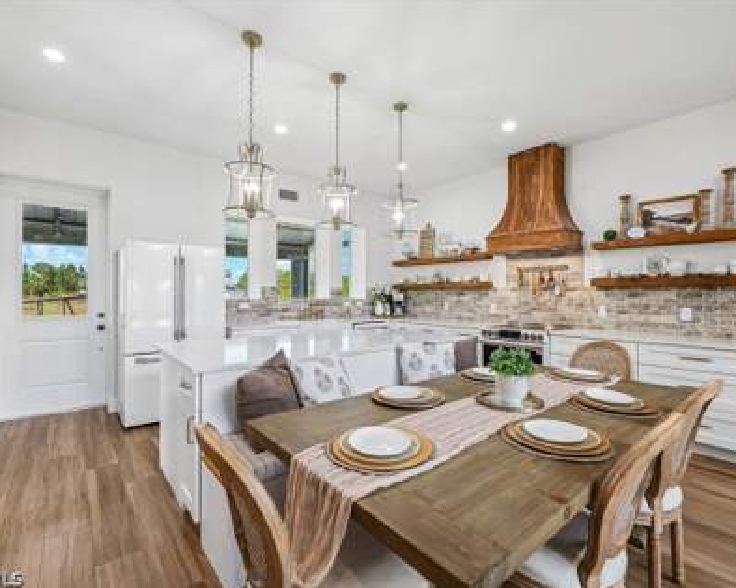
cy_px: 294
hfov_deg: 93.1
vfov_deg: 80.4
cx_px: 372
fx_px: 348
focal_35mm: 16
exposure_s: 1/30
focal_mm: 14
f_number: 8
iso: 400
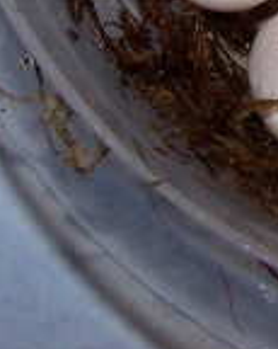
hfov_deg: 7.3
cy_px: -179
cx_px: 471
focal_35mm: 207
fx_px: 2131
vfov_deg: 9.1
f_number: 3.2
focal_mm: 8.5
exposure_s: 1/60
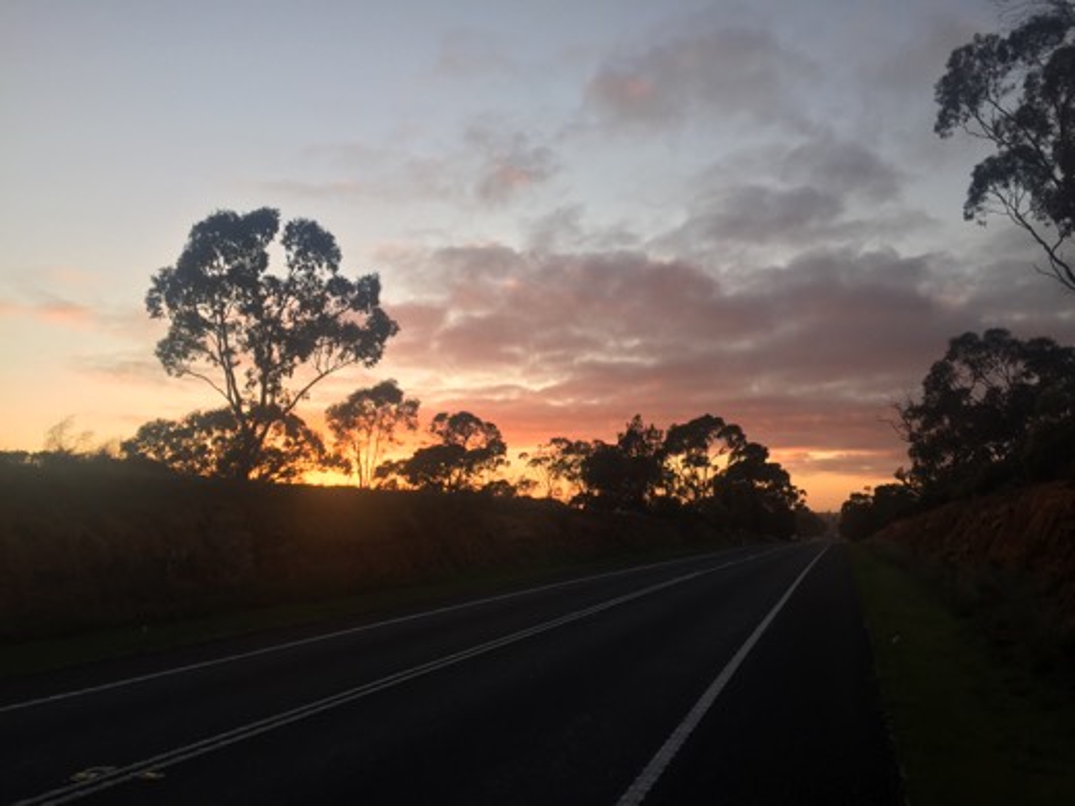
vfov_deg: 48.2
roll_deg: +0.8
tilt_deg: +7.6
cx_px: 538
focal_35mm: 29
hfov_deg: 61.7
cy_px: 403
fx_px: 901
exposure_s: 1/329
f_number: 2.2
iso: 32
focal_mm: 4.15
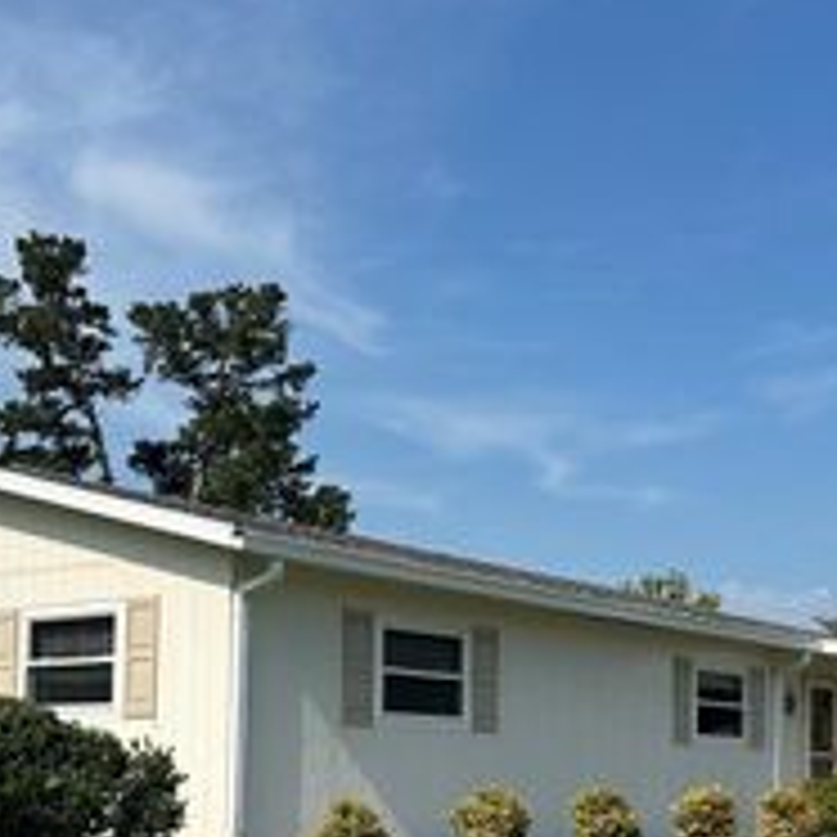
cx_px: 477
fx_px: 1559
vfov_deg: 29.1
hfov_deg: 30.0
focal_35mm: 57
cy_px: 718
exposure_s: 1/5525
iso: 80
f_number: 1.78
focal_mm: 6.86
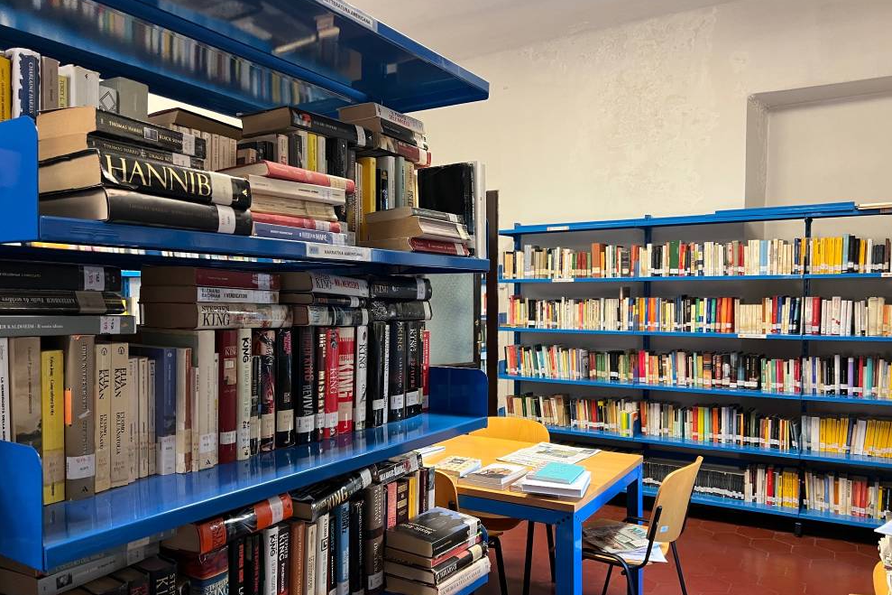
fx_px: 694
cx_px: 446
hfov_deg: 65.5
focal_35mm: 28
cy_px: 327
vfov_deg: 46.3
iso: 250
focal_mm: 5.7
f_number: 1.5
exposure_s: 1/50
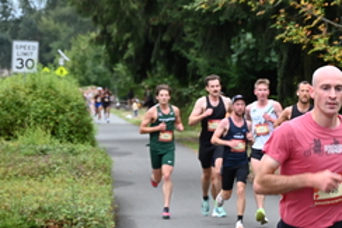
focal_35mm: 207
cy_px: 163
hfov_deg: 9.9
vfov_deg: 6.6
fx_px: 1968
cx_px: 342
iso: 640
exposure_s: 1/125
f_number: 6.3
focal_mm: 92
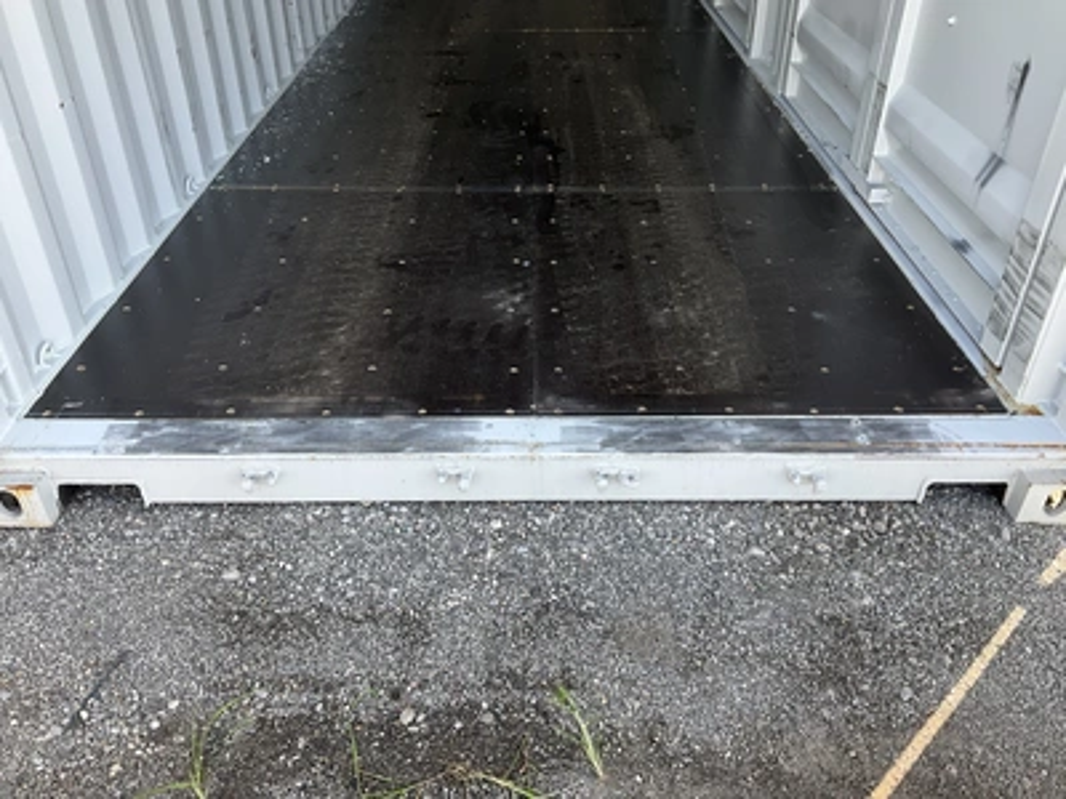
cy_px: 400
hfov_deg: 61.7
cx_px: 533
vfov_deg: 48.2
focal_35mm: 29
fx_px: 893
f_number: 1.8
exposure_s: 1/125
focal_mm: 3
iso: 16
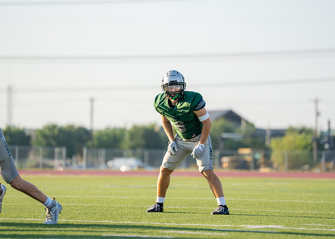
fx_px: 2129
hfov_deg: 9.0
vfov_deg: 6.4
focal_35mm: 224
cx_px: 183
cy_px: 127
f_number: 2.8
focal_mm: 188
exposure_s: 1/3200
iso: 500
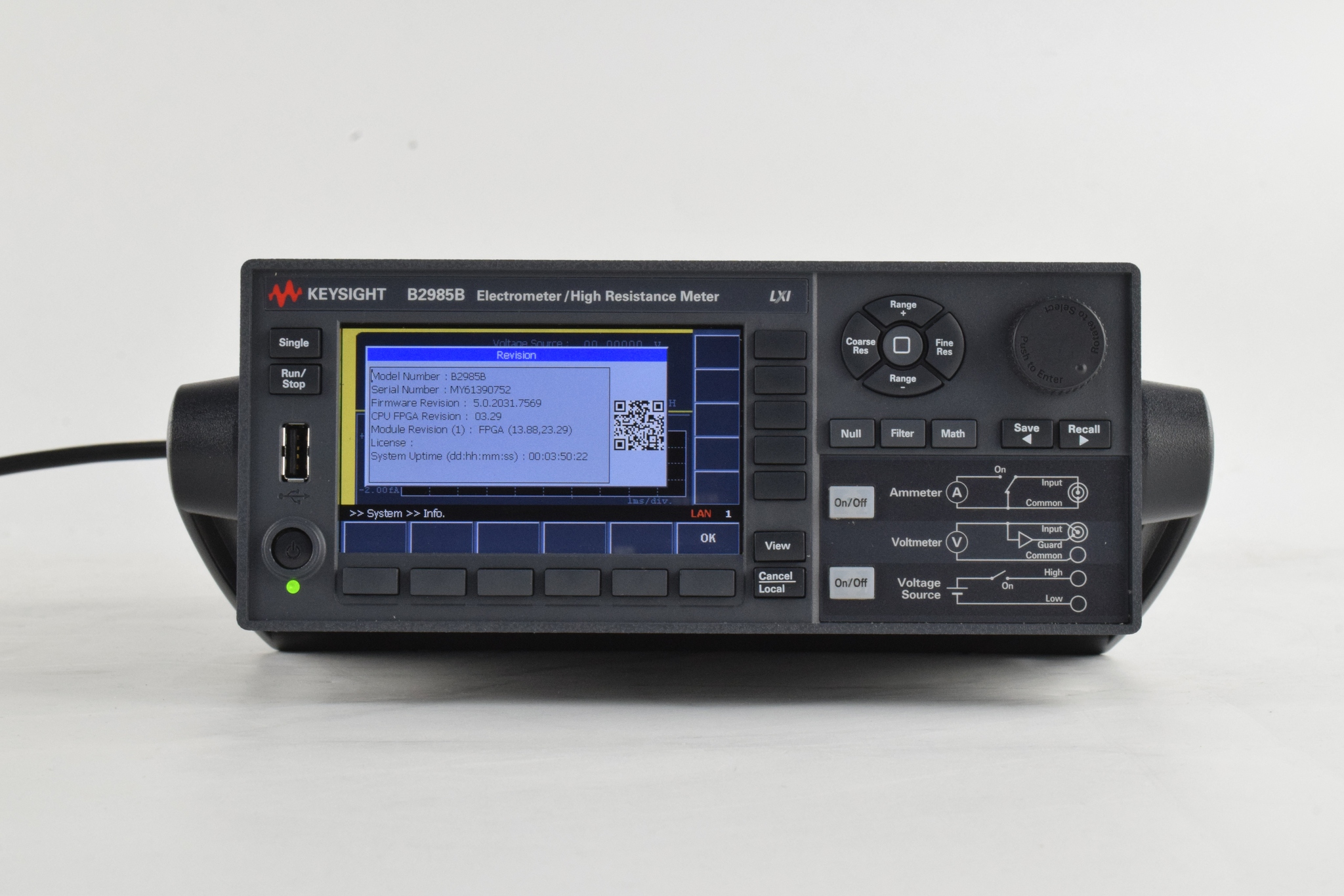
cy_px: 448
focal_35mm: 82
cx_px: 672
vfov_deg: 16.6
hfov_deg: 24.6
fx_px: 3080
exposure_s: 1/30
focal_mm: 55
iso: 1600
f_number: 22
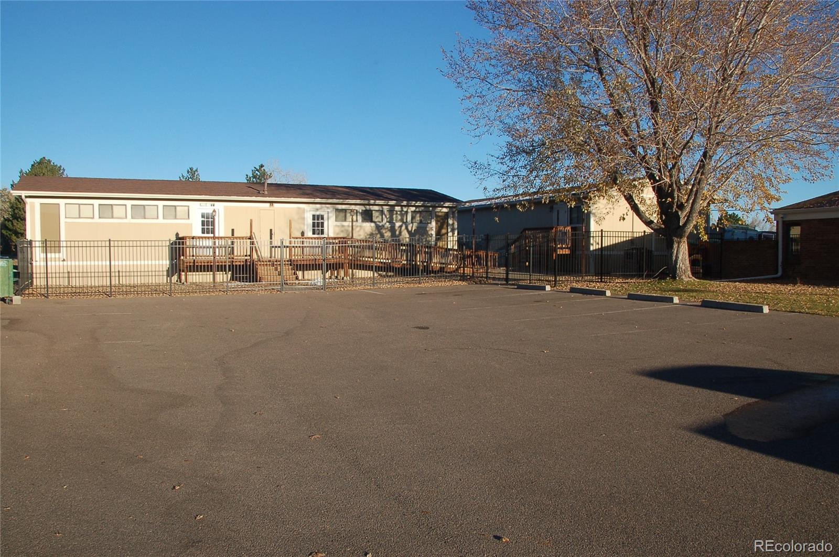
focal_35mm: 30
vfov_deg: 43.5
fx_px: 698
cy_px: 278
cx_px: 420
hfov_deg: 62.0
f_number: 16
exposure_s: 1/100
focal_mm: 20
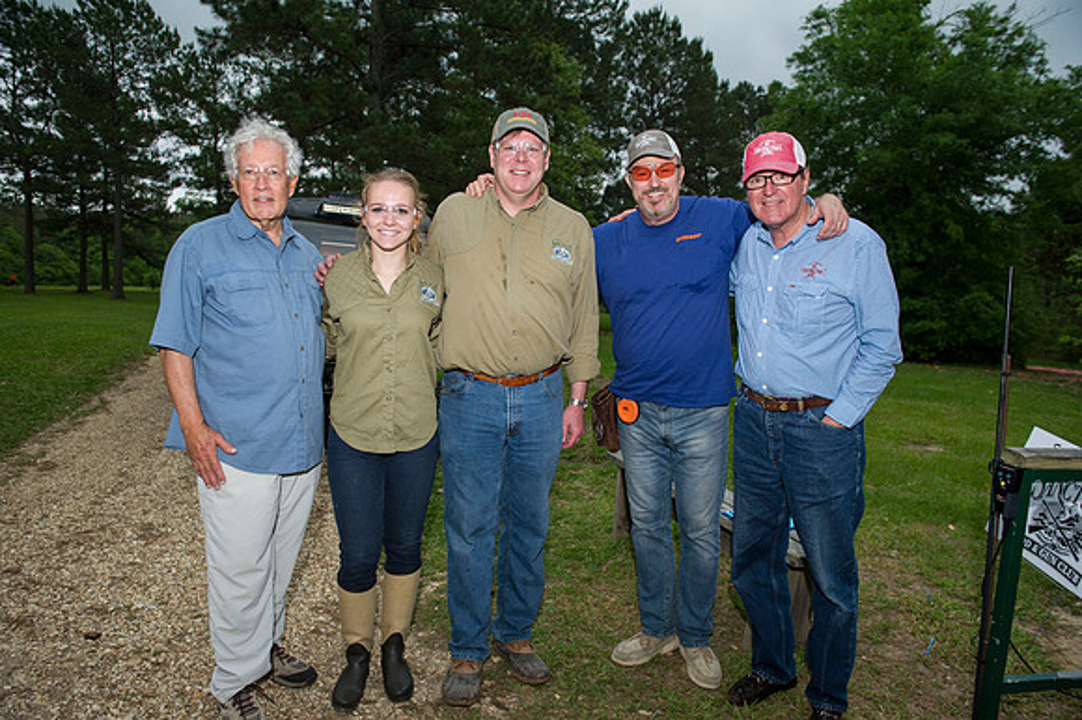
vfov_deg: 53.1
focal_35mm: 24
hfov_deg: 73.8
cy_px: 360
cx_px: 541
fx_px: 721
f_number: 4.5
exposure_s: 1/100
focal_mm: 24
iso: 640
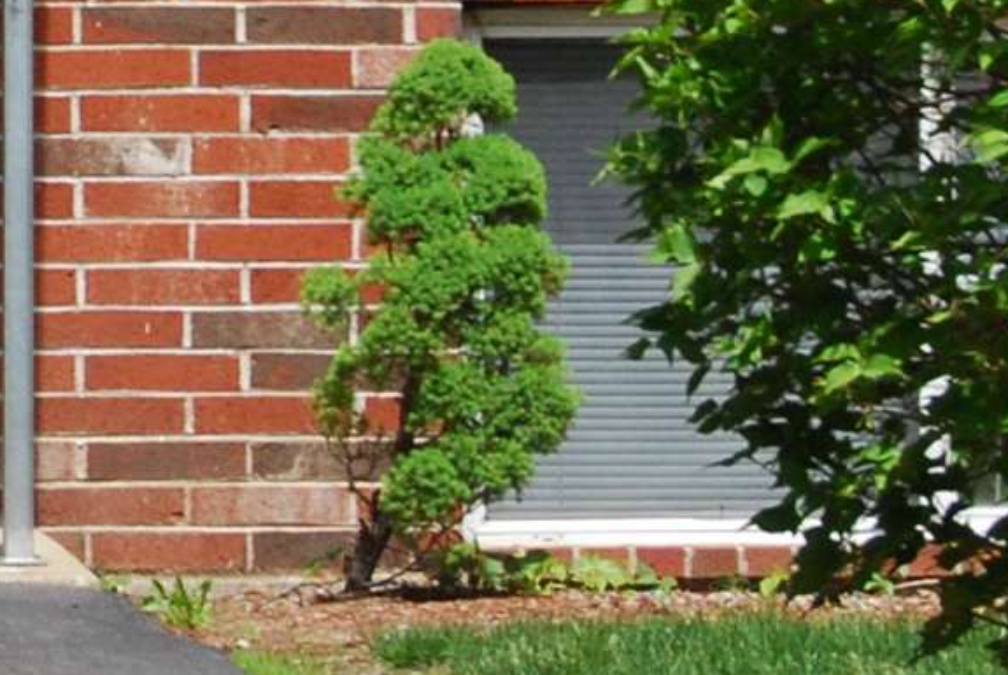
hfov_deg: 4.6
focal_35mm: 441
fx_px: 12354
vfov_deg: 3.1
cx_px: -682
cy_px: -563
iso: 400
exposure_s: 1/400
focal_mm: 55
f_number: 10
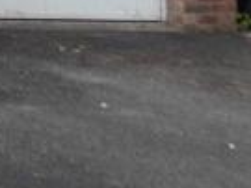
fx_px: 1760
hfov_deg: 7.6
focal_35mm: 243
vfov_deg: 5.6
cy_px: -452
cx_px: -370
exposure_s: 1/400
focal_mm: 5.8
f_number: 3.4
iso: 80
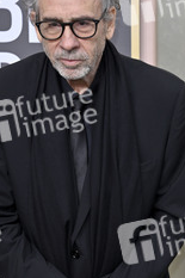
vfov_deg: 10.0
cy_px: 177
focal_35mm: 206
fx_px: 1590
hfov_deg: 6.7
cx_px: 70
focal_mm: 120
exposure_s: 1/200
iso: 320
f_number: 8
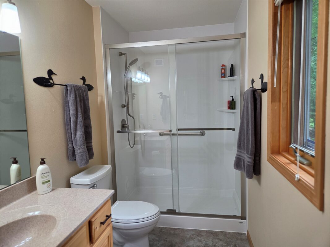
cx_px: 165
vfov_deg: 58.9
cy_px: 124
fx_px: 219
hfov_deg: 73.9
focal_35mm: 23
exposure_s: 1/120
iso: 160
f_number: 1.8
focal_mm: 5.4
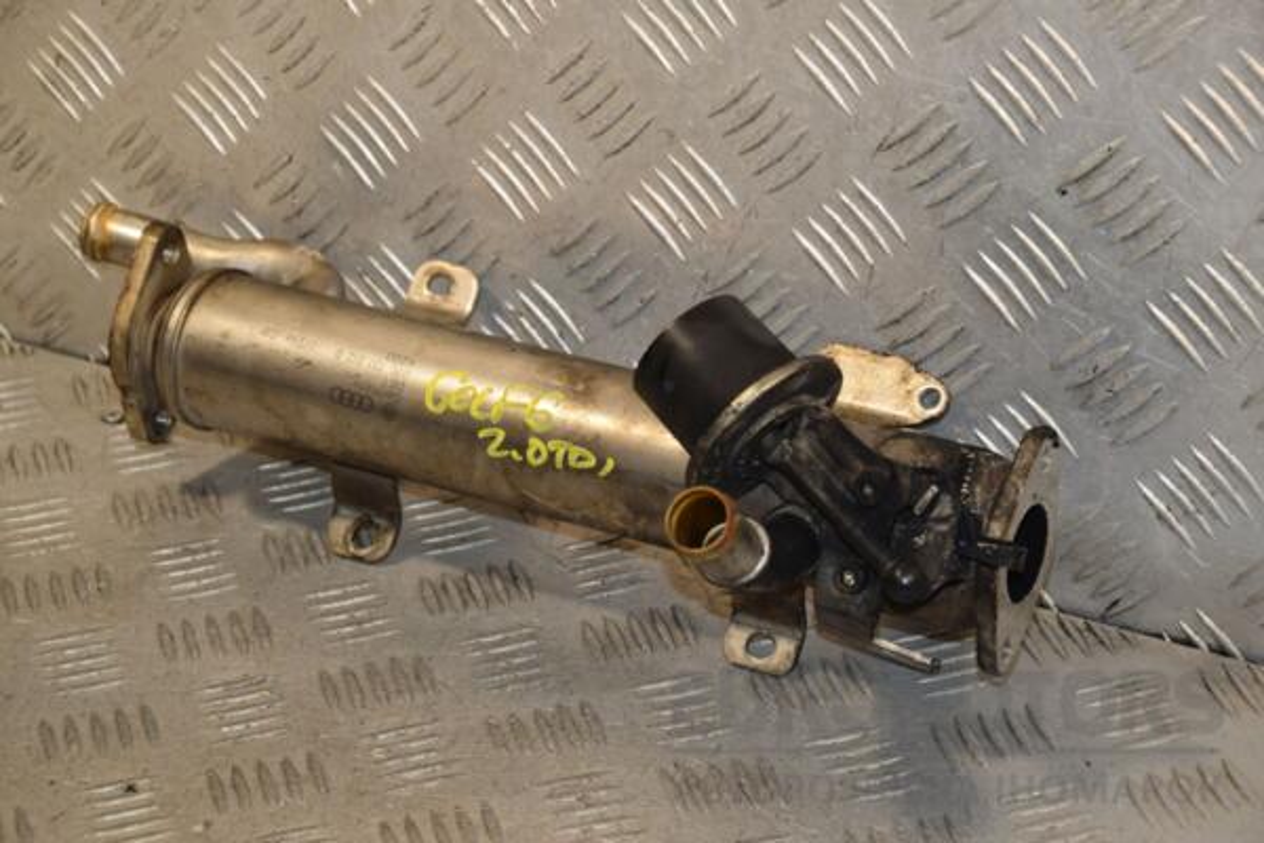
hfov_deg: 19.5
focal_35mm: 105
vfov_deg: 13.0
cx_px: 632
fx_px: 3686
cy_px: 422
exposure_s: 1/200
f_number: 6.3
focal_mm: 70
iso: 800
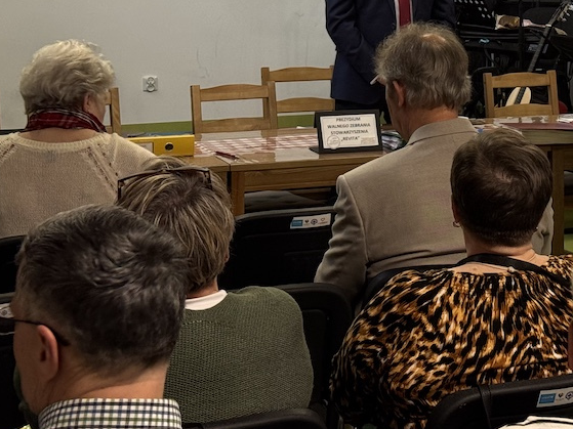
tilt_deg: -3.4
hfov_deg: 18.6
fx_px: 1705
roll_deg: -0.2
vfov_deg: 14.1
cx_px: 573
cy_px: 0
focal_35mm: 103
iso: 160
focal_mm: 6.76
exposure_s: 1/50
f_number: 1.78
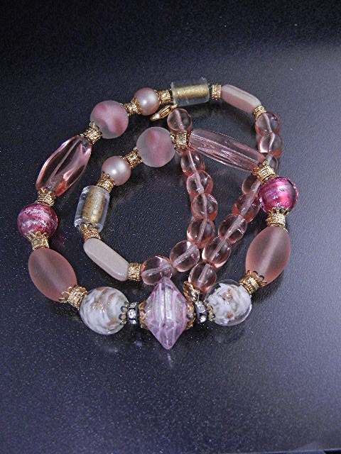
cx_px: 170
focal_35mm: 39
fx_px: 512
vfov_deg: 47.9
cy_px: 227
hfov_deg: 36.8
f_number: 7.4
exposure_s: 1/30
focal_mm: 7.1
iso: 800
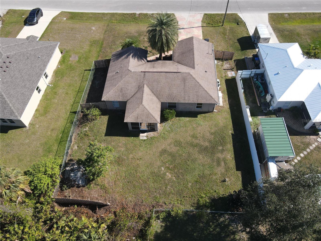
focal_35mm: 24
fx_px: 223
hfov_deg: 71.6
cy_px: 120
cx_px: 160
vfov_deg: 56.8
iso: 100
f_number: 2.8
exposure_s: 1/500
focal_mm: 4.5
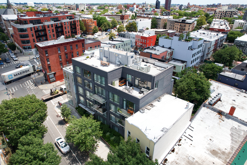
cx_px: 124
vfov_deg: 57.2
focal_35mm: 22
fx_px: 151
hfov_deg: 78.6
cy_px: 82
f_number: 2.8
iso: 100
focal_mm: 8.4
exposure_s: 1/120
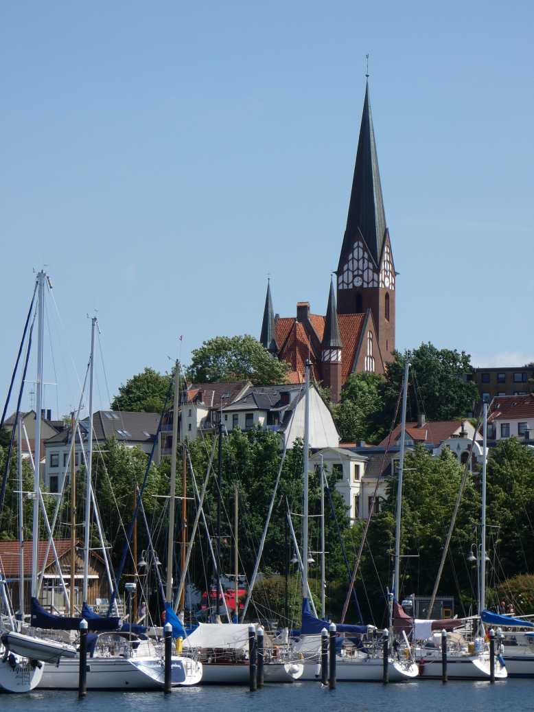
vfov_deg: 14.3
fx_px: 2838
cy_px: 356
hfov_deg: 10.7
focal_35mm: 138
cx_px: 267
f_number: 5.3
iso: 80
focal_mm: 24.7
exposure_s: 1/400
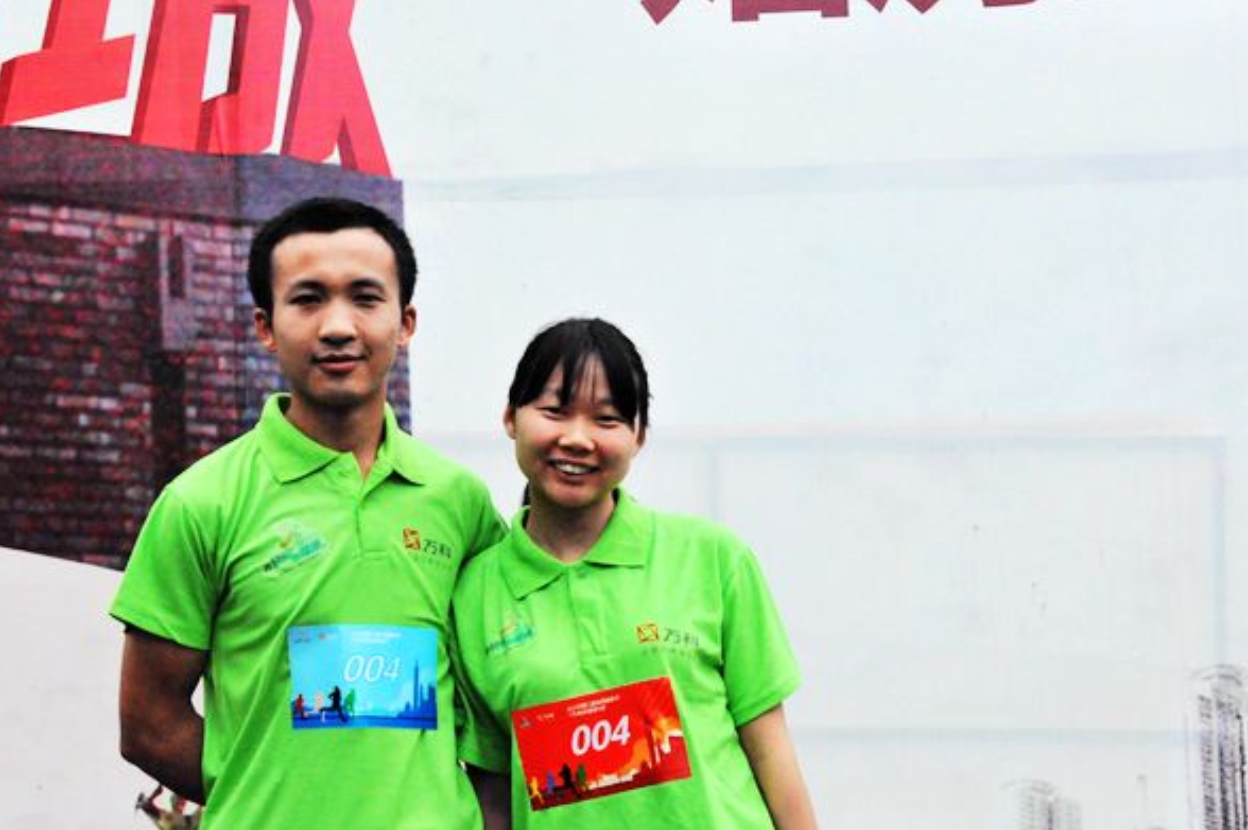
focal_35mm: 62
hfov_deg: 32.3
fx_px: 2147
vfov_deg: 21.9
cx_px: 480
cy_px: 466
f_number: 9
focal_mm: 48
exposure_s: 1/1600
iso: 6400
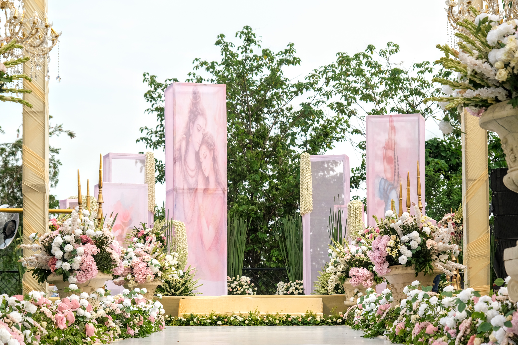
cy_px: 172
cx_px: 259
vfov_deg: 18.7
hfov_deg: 27.7
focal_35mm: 73
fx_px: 1050
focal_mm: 48.5
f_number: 4.5
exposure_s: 1/250
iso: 500
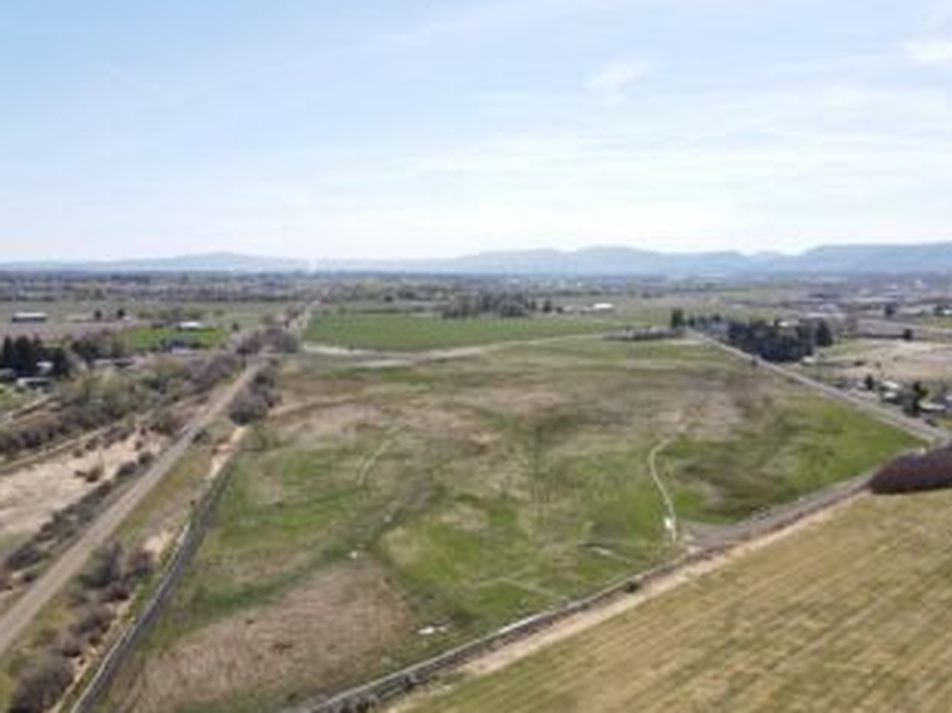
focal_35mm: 31
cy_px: 446
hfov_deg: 58.4
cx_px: 455
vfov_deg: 45.0
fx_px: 852
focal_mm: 4.5
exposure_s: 1/640
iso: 100
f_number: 2.8
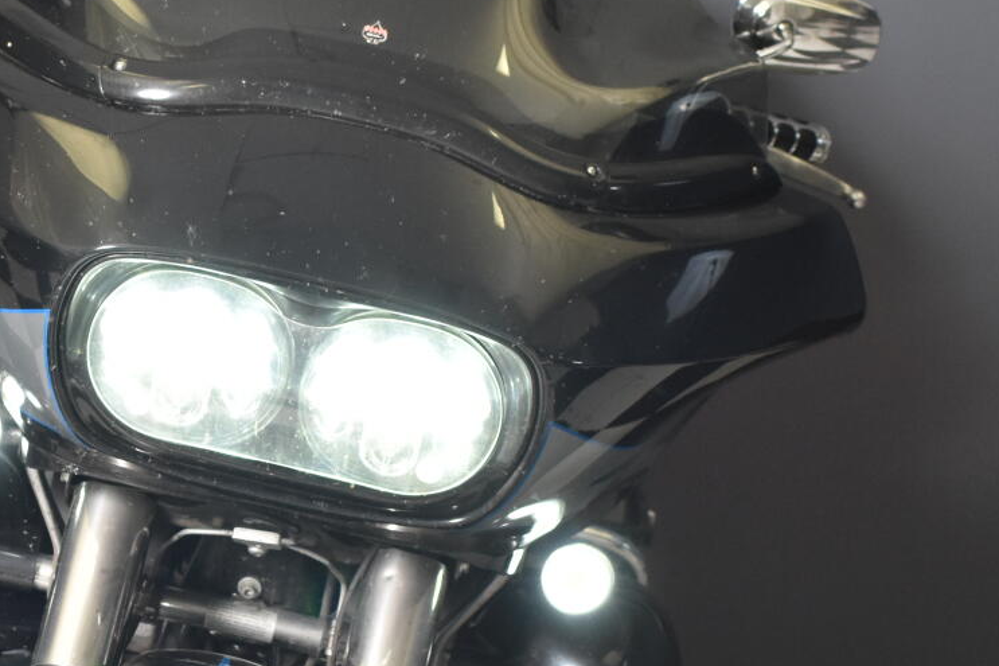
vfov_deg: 9.7
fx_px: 3921
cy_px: 532
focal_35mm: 141
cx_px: 137
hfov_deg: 14.4
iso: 800
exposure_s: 1/160
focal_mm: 35
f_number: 4.5
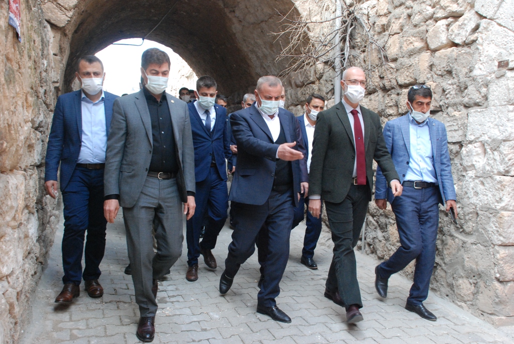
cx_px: 257
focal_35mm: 36
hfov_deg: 53.1
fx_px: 515
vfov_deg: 37.0
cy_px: 172
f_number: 8
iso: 1250
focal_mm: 24
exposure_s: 1/250
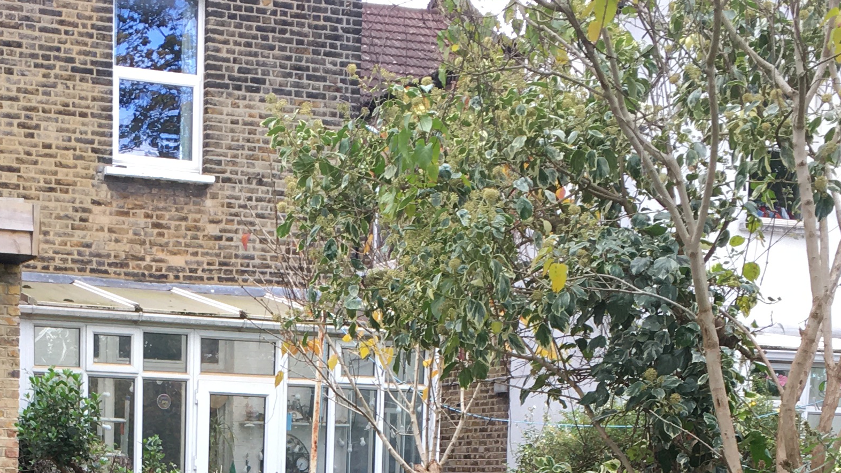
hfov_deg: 25.9
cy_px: 762
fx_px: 1806
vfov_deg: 13.8
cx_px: 225
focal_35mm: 81
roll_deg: -1.2
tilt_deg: -6.7
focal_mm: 4.15
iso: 32
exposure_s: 1/100
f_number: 2.2
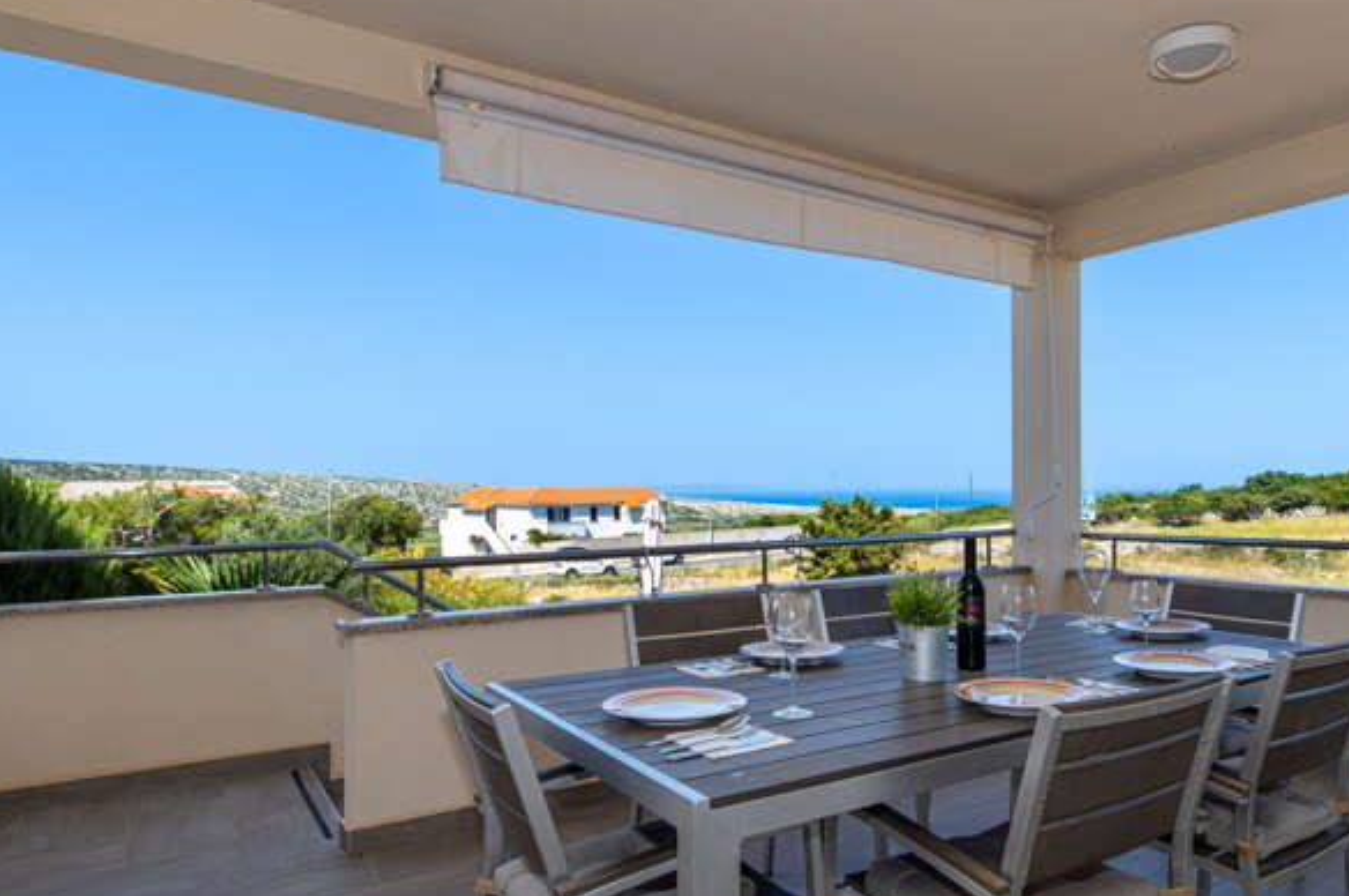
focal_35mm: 25
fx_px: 936
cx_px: 825
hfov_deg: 70.7
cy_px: 481
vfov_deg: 51.1
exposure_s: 1/200
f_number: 16
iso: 100
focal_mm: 19
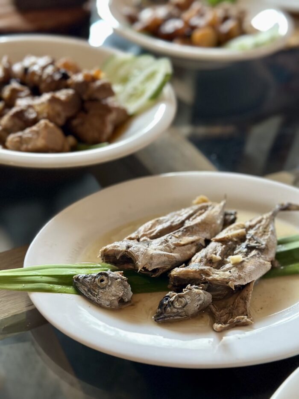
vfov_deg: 39.7
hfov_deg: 30.3
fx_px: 553
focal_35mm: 48
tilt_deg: -38.6
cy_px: 200
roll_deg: -7.7
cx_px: 150
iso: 400
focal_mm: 6.86
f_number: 1.78
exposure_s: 1/52
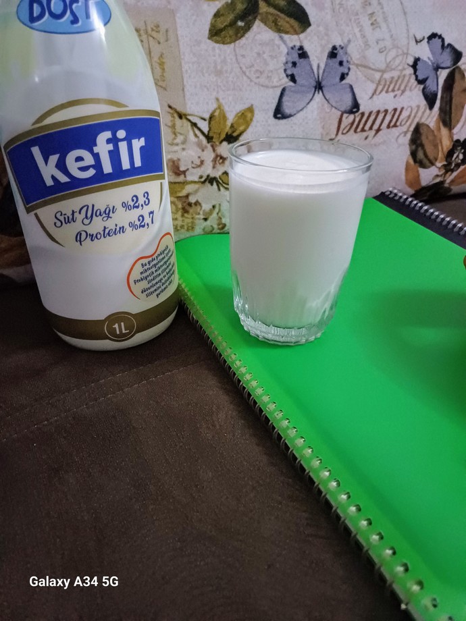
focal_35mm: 25
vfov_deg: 69.4
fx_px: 449
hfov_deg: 54.9
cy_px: 310
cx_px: 233
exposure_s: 1/8
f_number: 1.8
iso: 2500
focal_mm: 4.65
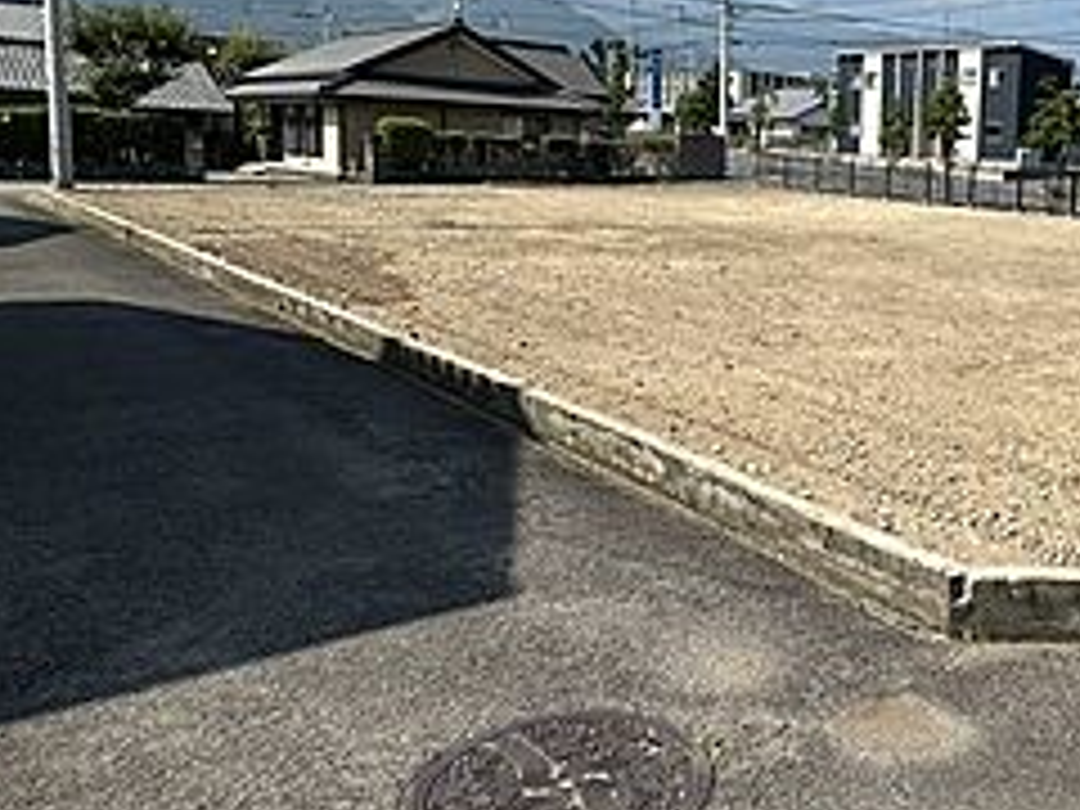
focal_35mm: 35
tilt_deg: -5.0
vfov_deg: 40.4
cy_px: 297
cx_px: 932
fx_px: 1092
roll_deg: -0.7
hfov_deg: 48.2
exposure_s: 1/2132
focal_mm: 2.22
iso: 50
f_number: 2.2
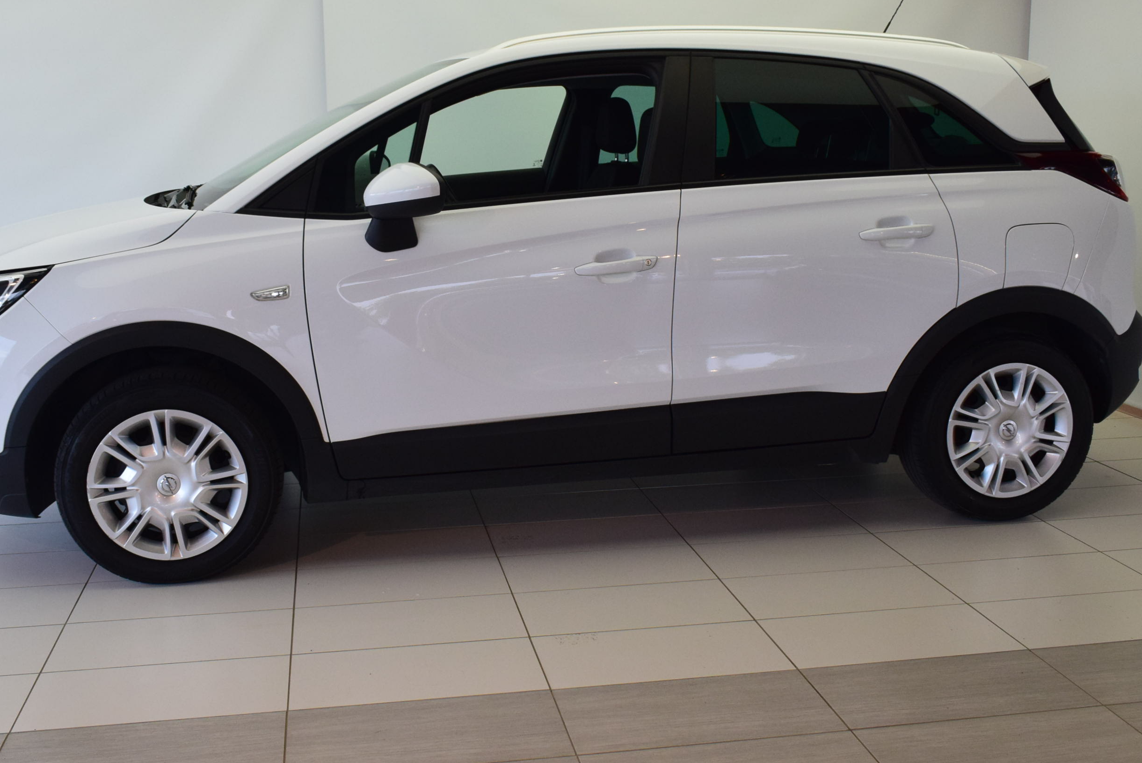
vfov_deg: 34.6
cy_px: 348
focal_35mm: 39
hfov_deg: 49.9
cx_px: 512
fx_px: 1226
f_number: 8
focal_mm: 21
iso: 1600
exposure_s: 1/250
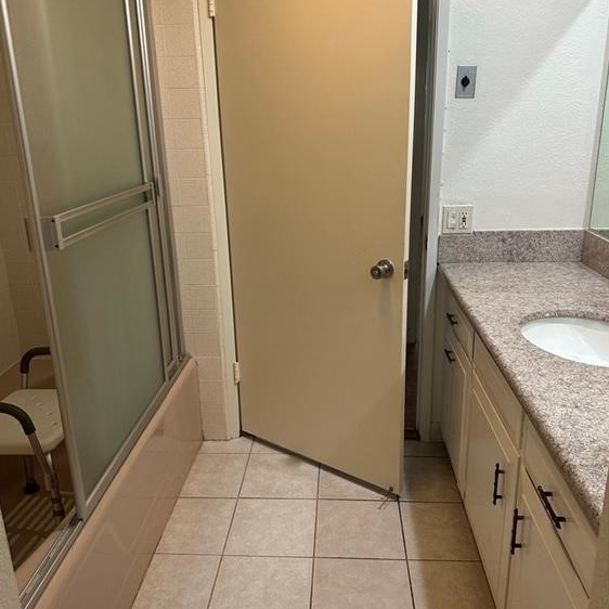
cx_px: 303
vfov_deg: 55.6
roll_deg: +1.4
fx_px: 577
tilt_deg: -17.6
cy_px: 300
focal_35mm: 29
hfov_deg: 55.6
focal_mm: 6.86
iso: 160
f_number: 1.78
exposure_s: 1/60
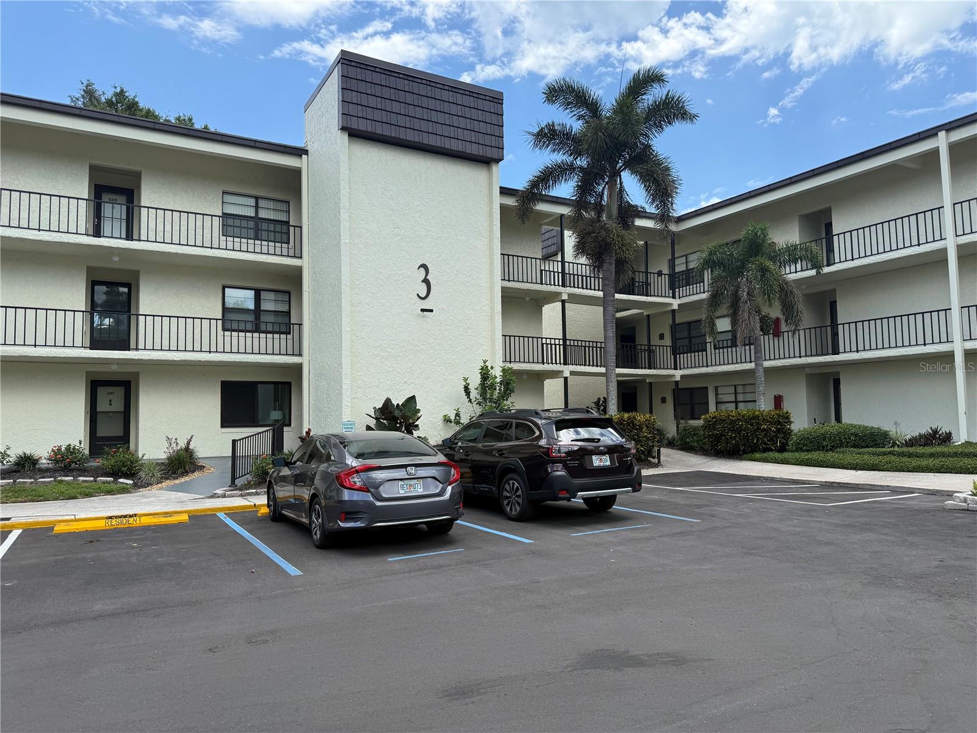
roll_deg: +0.9
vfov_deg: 56.8
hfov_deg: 71.6
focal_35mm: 24
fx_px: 677
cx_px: 488
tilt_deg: +4.6
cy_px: 366
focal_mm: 6.76
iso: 100
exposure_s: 1/2703
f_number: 1.78
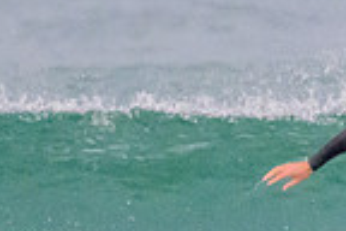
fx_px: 40517
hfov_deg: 0.5
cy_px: 239
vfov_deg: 0.3
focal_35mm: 4216
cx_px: 522
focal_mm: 800
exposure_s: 1/2000
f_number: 11
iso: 5600
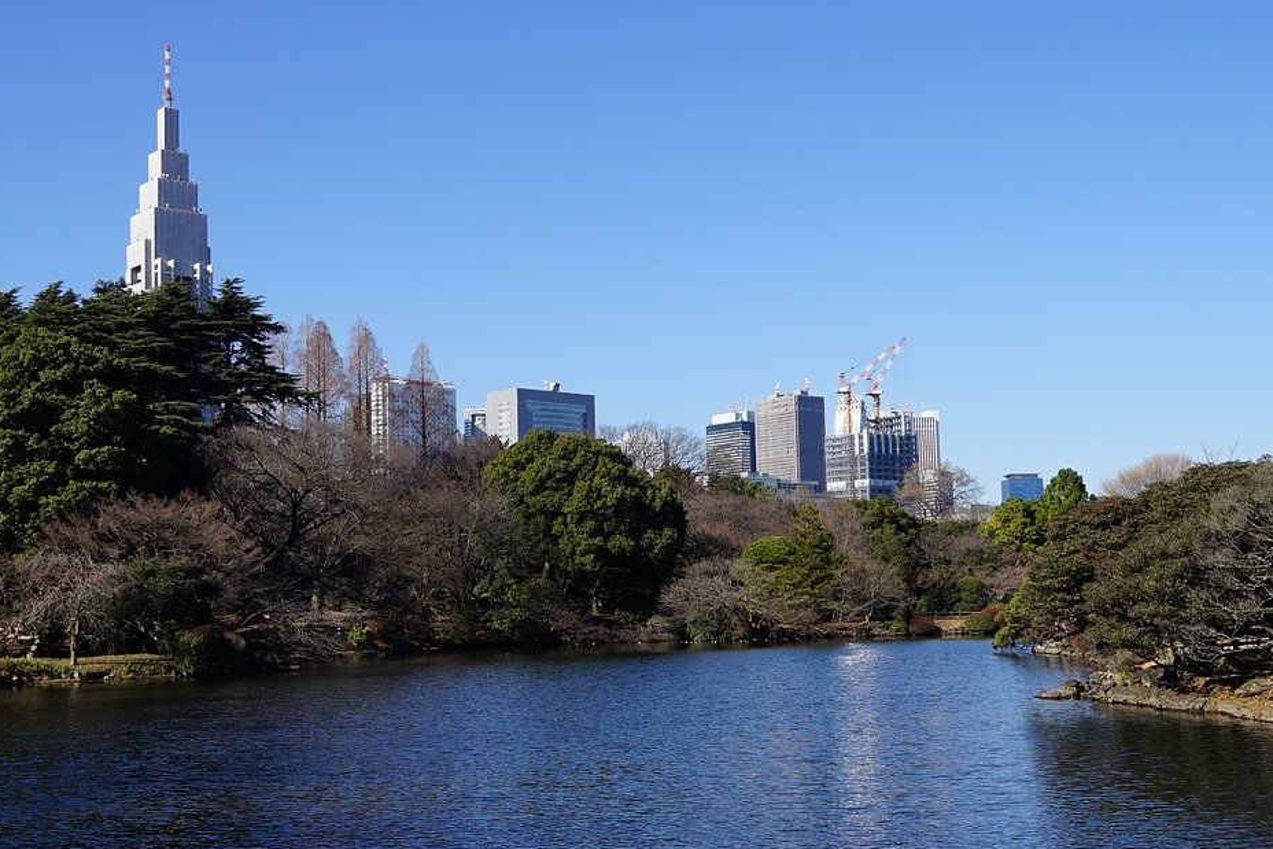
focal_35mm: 43
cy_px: 441
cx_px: 597
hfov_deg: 45.4
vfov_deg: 31.2
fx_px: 1521
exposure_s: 1/125
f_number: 11
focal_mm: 26
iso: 100
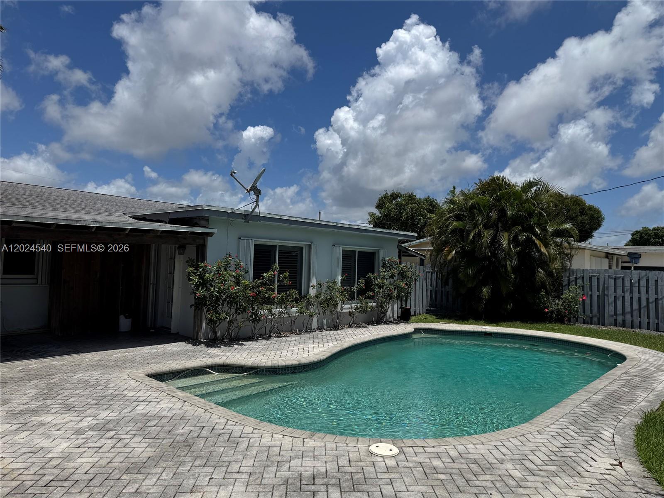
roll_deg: -2.7
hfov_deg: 71.6
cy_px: 249
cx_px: 332
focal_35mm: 24
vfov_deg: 56.8
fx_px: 460
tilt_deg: +5.4
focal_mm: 6.76
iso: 80
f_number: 1.78
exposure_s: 1/10417
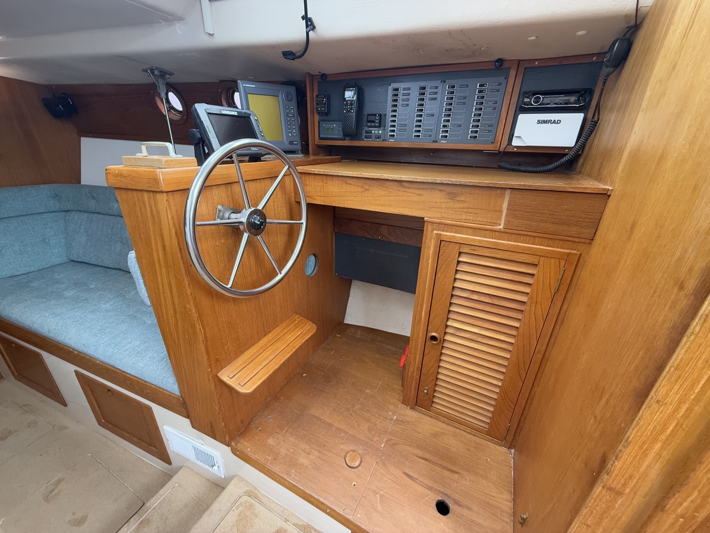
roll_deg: +0.5
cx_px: 355
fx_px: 287
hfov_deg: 102.1
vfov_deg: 85.7
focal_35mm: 14
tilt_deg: -26.0
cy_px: 266
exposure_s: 1/99
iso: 320
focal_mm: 2.22
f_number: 2.2
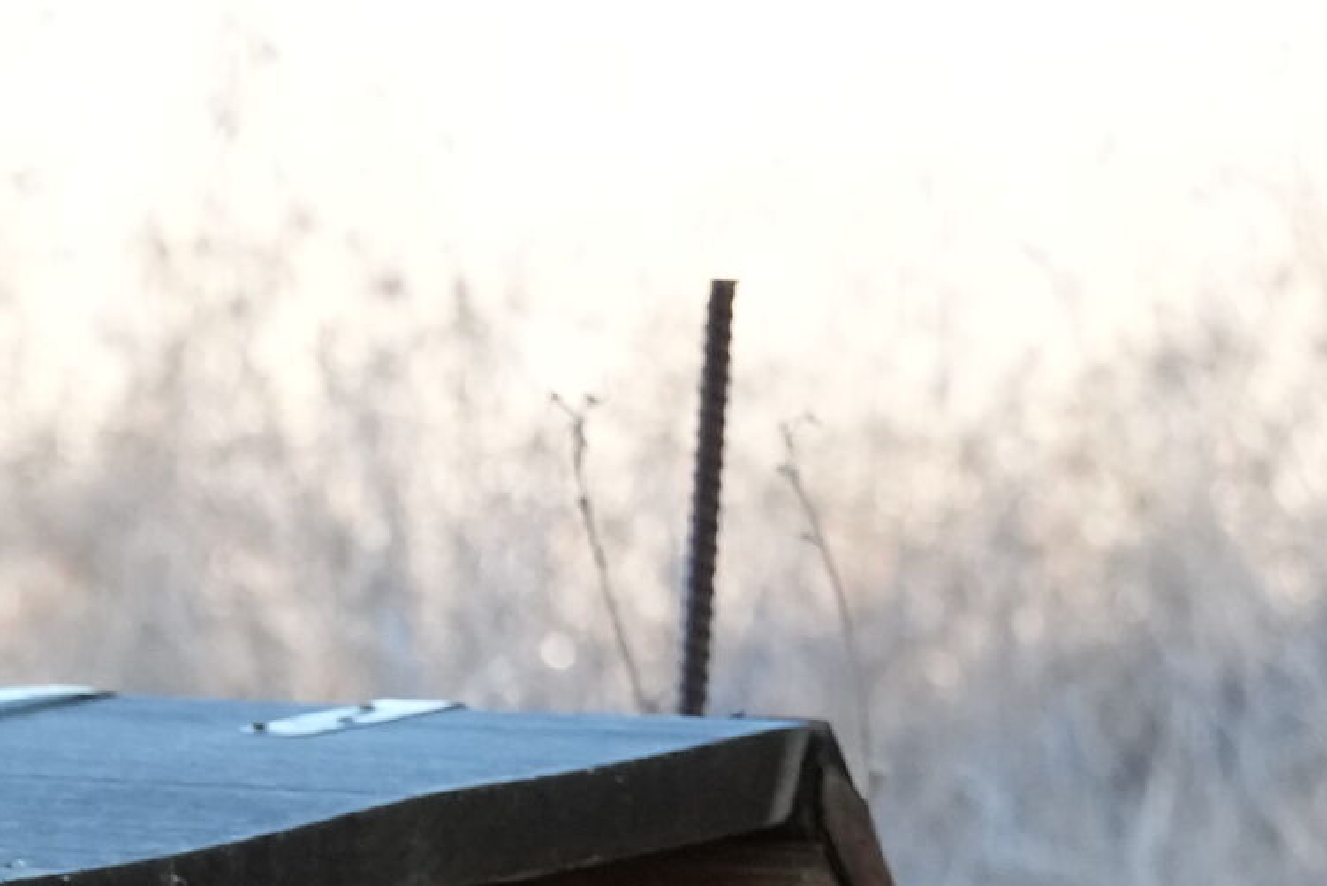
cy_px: 1781
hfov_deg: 3.5
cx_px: -1703
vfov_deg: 2.4
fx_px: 21198
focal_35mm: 575
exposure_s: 1/800
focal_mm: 100
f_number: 4.5
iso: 2000
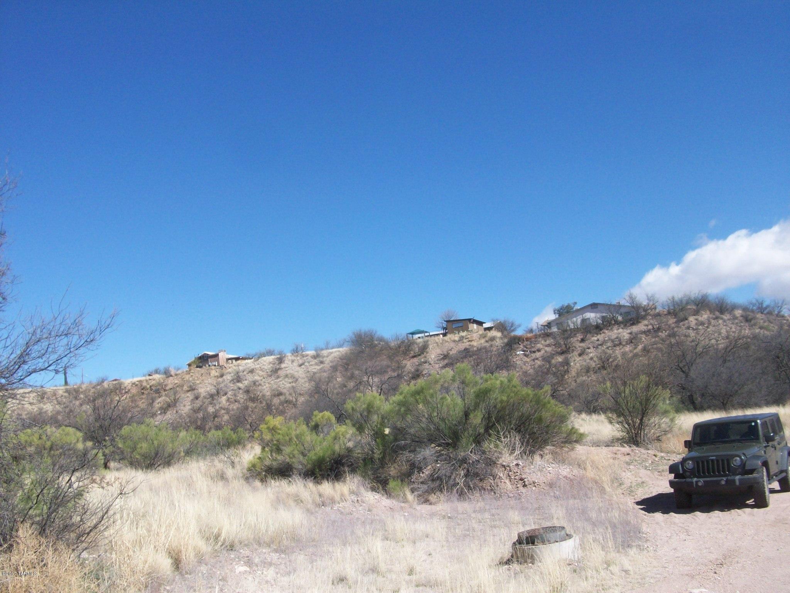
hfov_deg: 54.0
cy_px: 296
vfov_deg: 41.8
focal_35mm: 34
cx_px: 395
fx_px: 776
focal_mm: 5.7
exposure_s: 1/309
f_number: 5.5
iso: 64
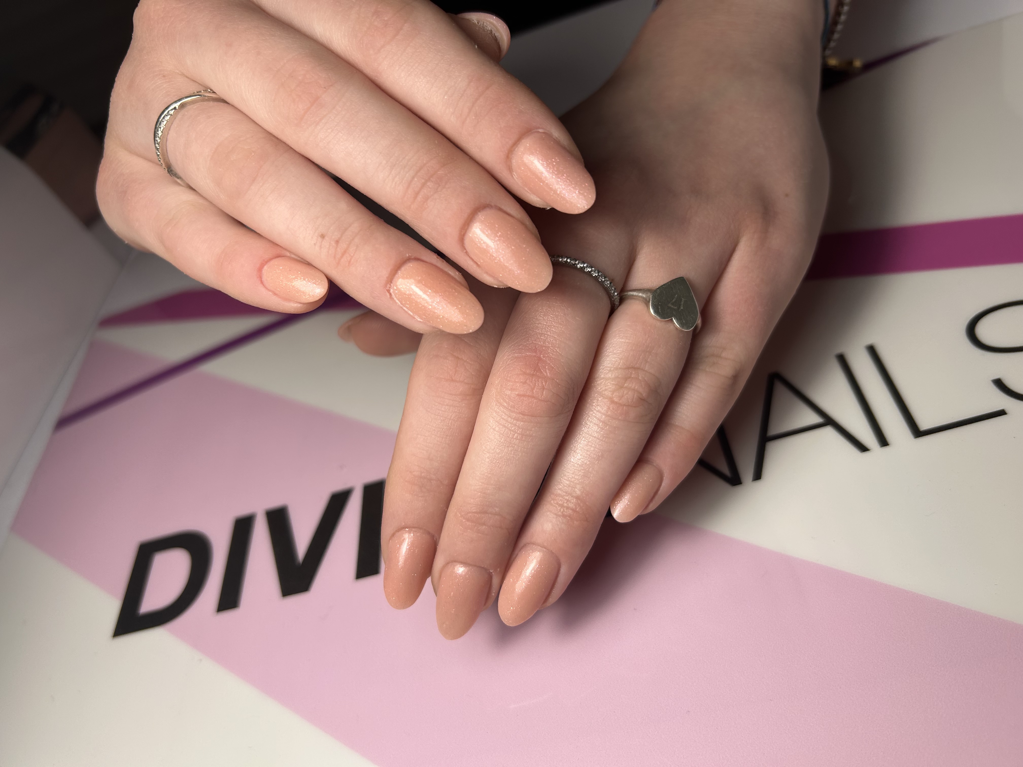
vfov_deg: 53.1
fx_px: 768
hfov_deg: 67.3
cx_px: 512
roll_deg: +26.7
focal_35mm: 26
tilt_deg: -44.4
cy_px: 384
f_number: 1.5
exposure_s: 1/728
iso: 50
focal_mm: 5.7
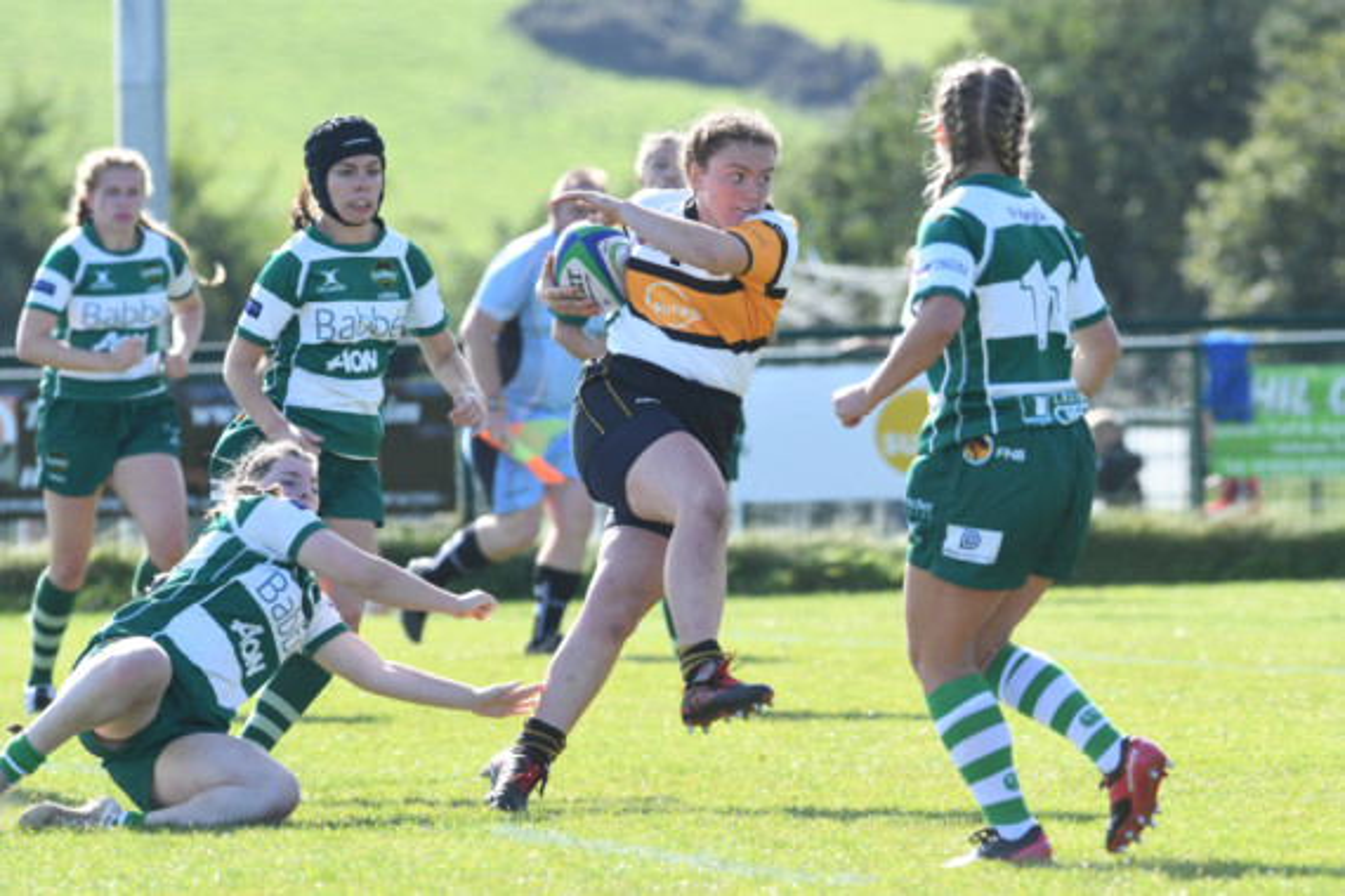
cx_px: 672
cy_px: 448
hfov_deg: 4.6
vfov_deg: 3.1
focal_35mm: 450
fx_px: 16811
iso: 640
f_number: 8
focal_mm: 300
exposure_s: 1/800
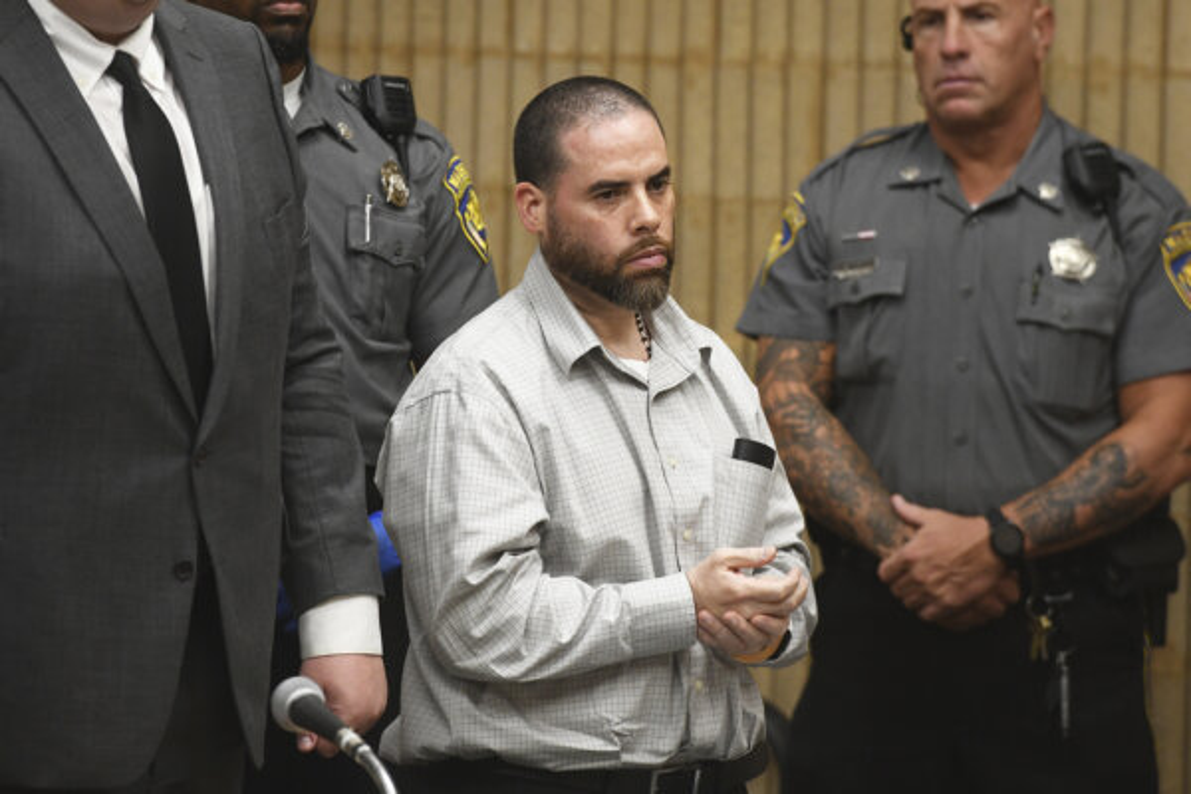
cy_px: 397
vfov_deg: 7.0
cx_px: 596
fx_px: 6451
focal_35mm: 195
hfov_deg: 10.5
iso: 1600
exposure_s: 1/80
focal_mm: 195
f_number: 4.5
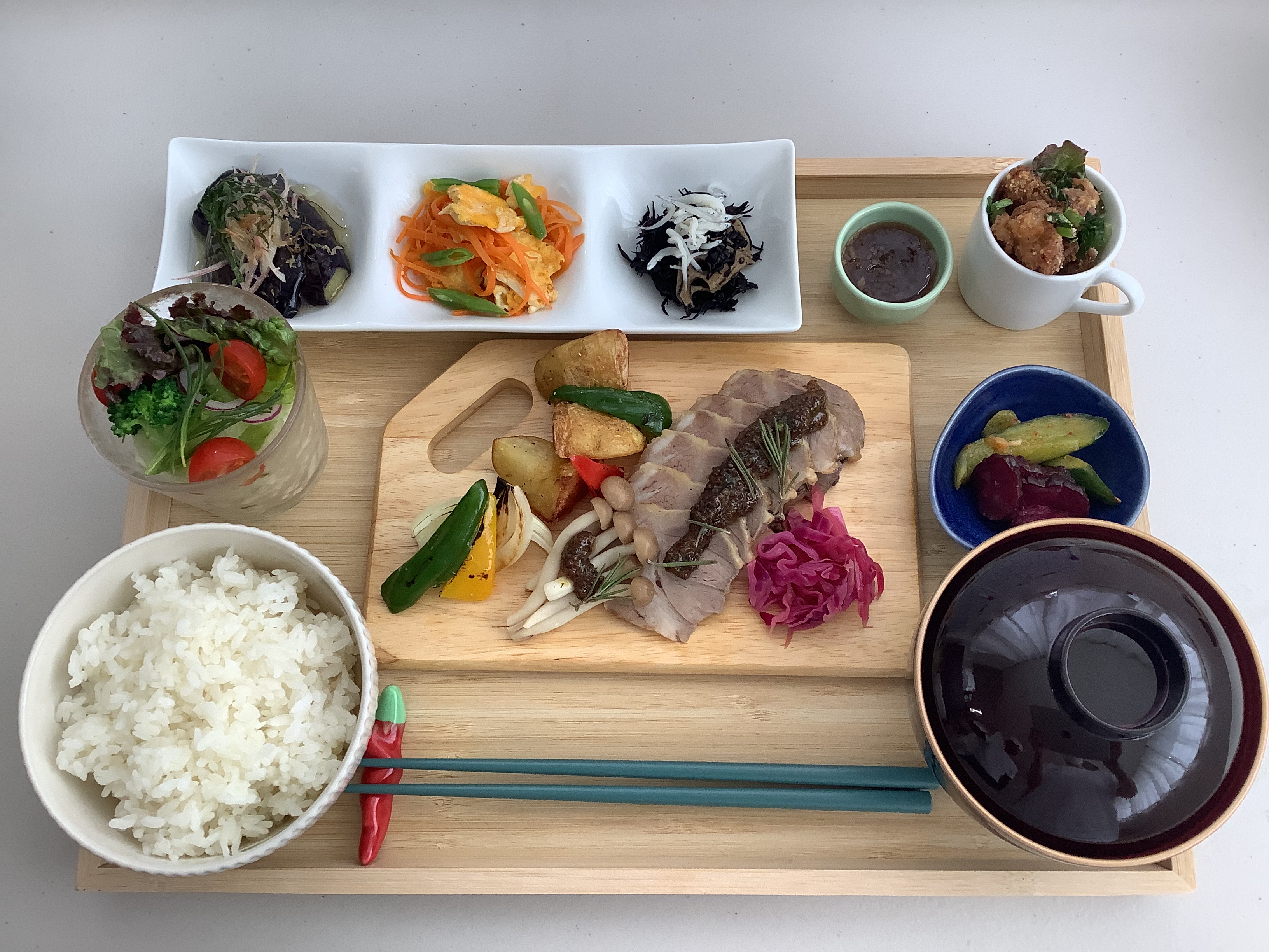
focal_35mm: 31
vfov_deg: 45.4
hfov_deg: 58.4
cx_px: 634
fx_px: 1136
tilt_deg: -74.1
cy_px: 476
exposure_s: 1/100
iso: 64
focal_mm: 3.3
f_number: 2.4
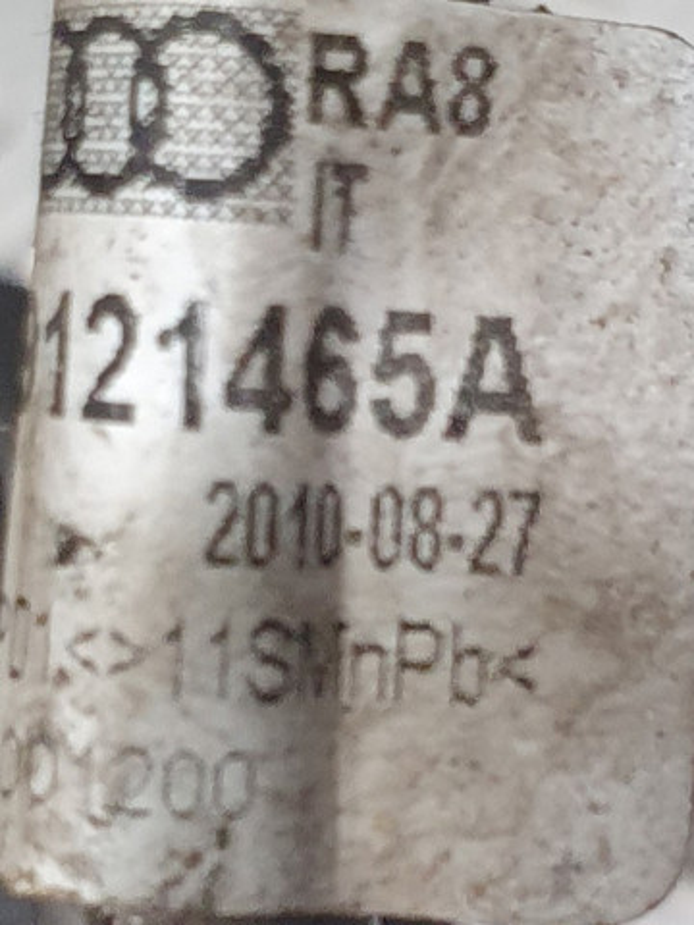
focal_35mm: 26
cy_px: 462
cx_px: 347
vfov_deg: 67.3
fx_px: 695
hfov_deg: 53.1
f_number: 2.4
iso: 250
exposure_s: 1/50
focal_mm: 4.32
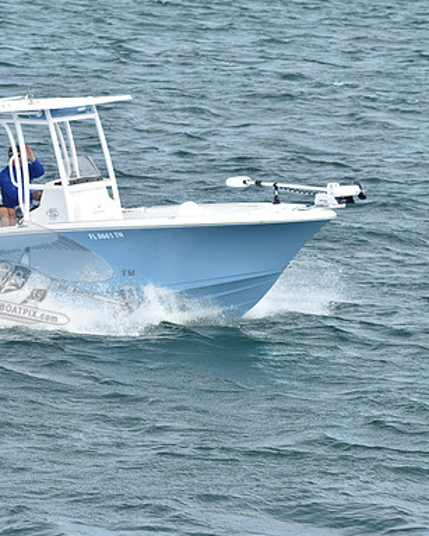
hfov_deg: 4.8
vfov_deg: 6.1
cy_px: 269
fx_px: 5065
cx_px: 48
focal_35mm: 319
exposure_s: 1/1000
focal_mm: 150
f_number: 8
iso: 400
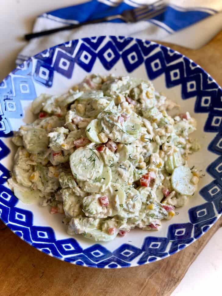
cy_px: 148
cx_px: 111
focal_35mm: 48
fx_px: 411
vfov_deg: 39.7
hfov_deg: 30.3
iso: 100
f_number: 1.8
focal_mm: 6.8
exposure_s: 1/121
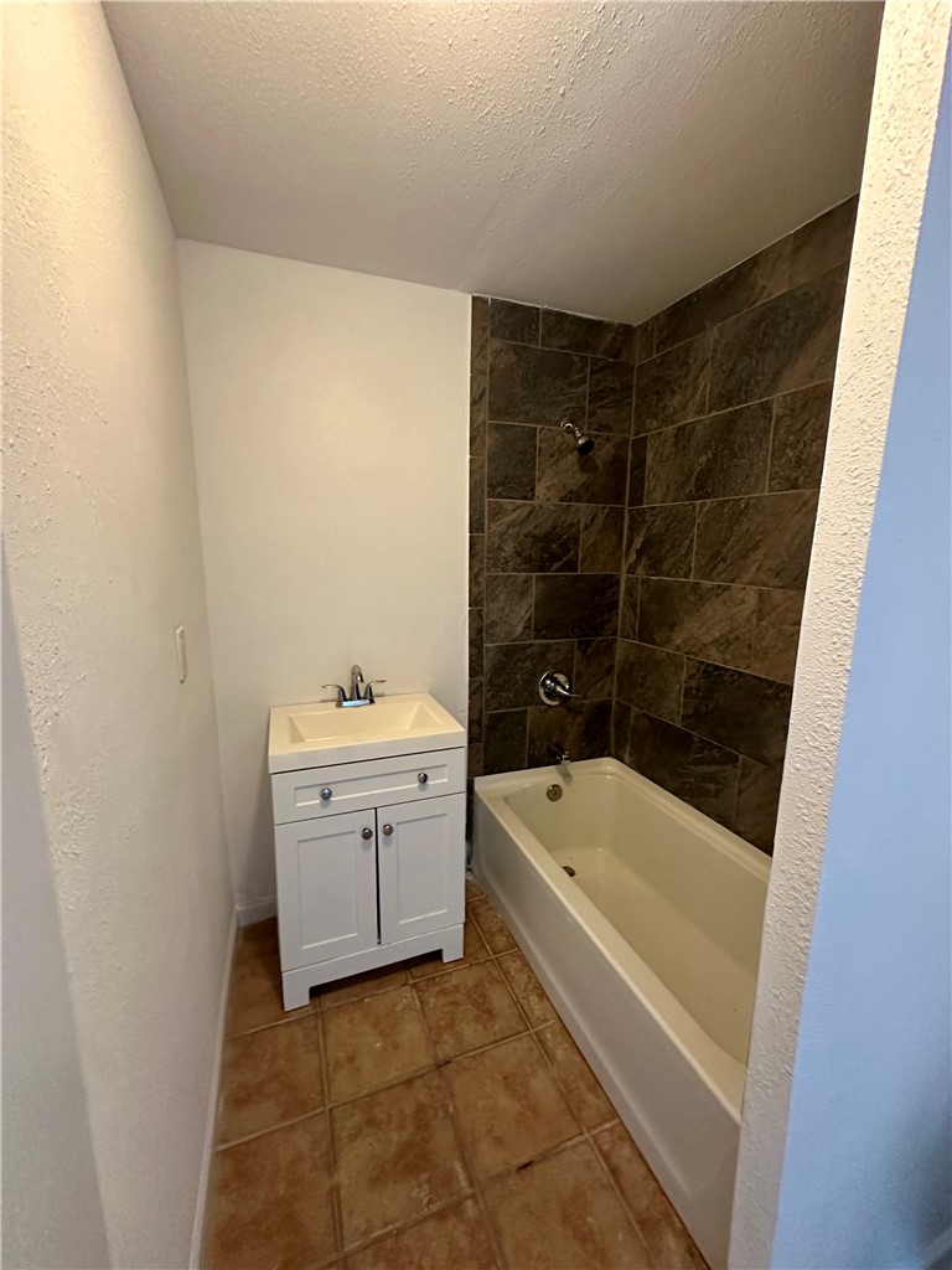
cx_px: 476
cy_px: 635
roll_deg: +0.3
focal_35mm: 14
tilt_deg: -10.1
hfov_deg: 85.7
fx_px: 513
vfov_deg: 102.1
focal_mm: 2.22
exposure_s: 1/60
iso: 800
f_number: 2.2
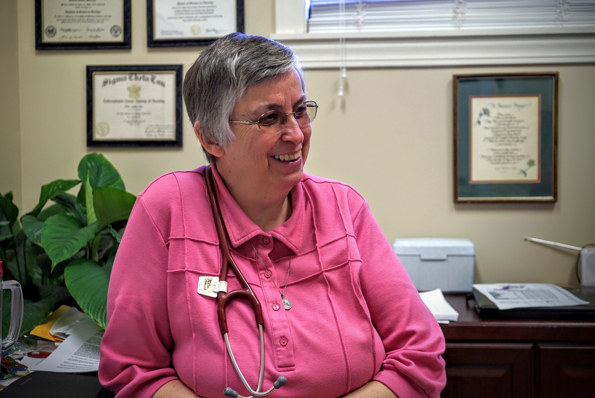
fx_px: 810
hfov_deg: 40.3
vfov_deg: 27.6
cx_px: 298
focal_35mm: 49
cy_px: 199
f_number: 4.5
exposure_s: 1/160
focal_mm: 49
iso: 640
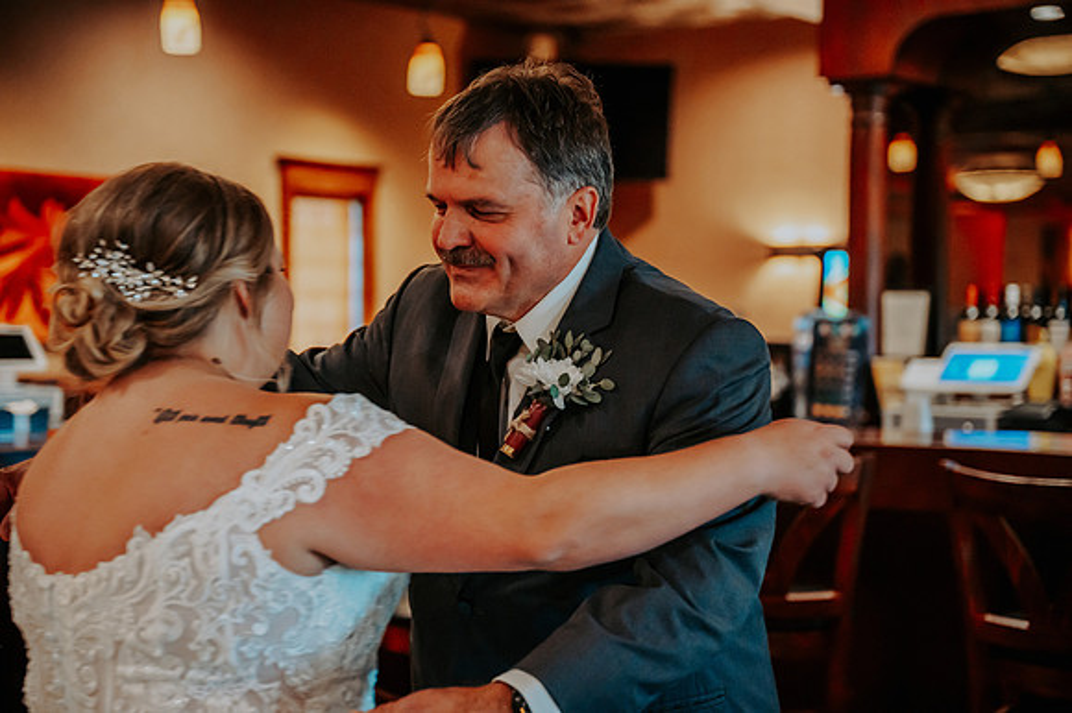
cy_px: 356
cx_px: 536
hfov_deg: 34.0
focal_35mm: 59
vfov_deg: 23.0
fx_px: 1756
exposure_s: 1/200
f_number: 2.8
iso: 2000
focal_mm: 59
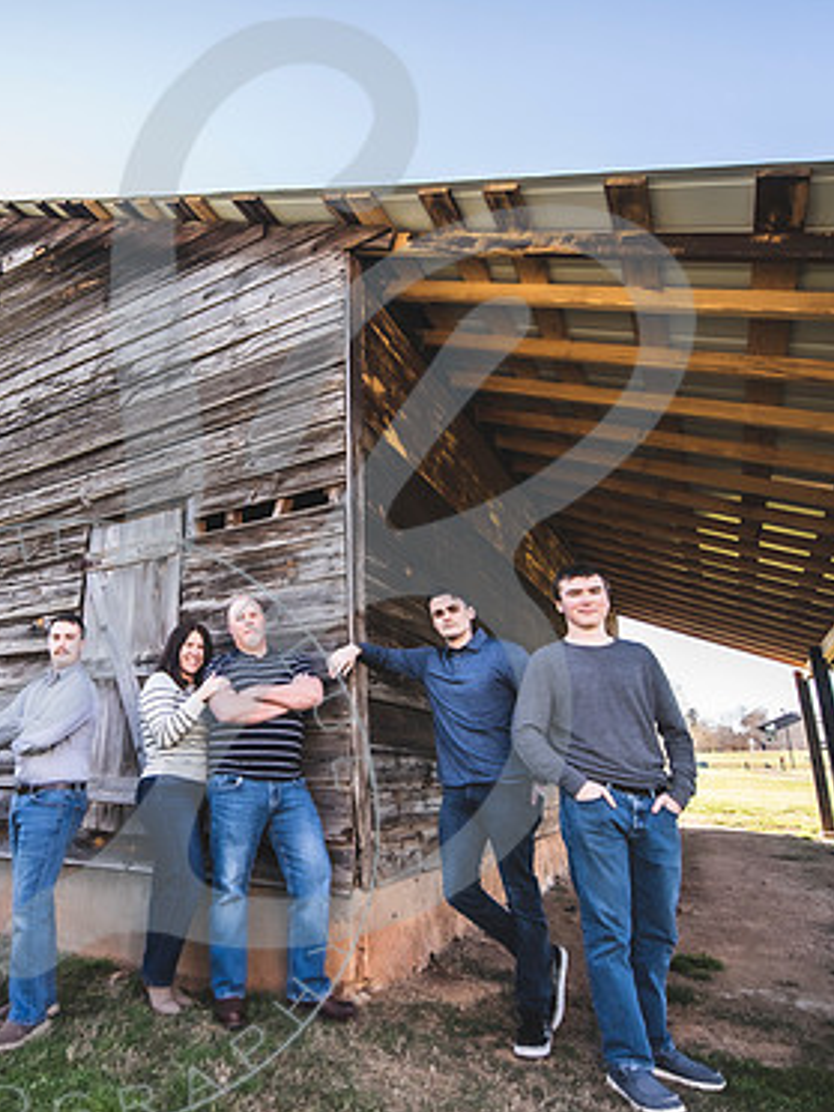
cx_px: 221
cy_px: 575
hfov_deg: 60.4
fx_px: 675
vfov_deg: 79.0
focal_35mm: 21
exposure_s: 1/800
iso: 200
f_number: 2.8
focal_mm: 14
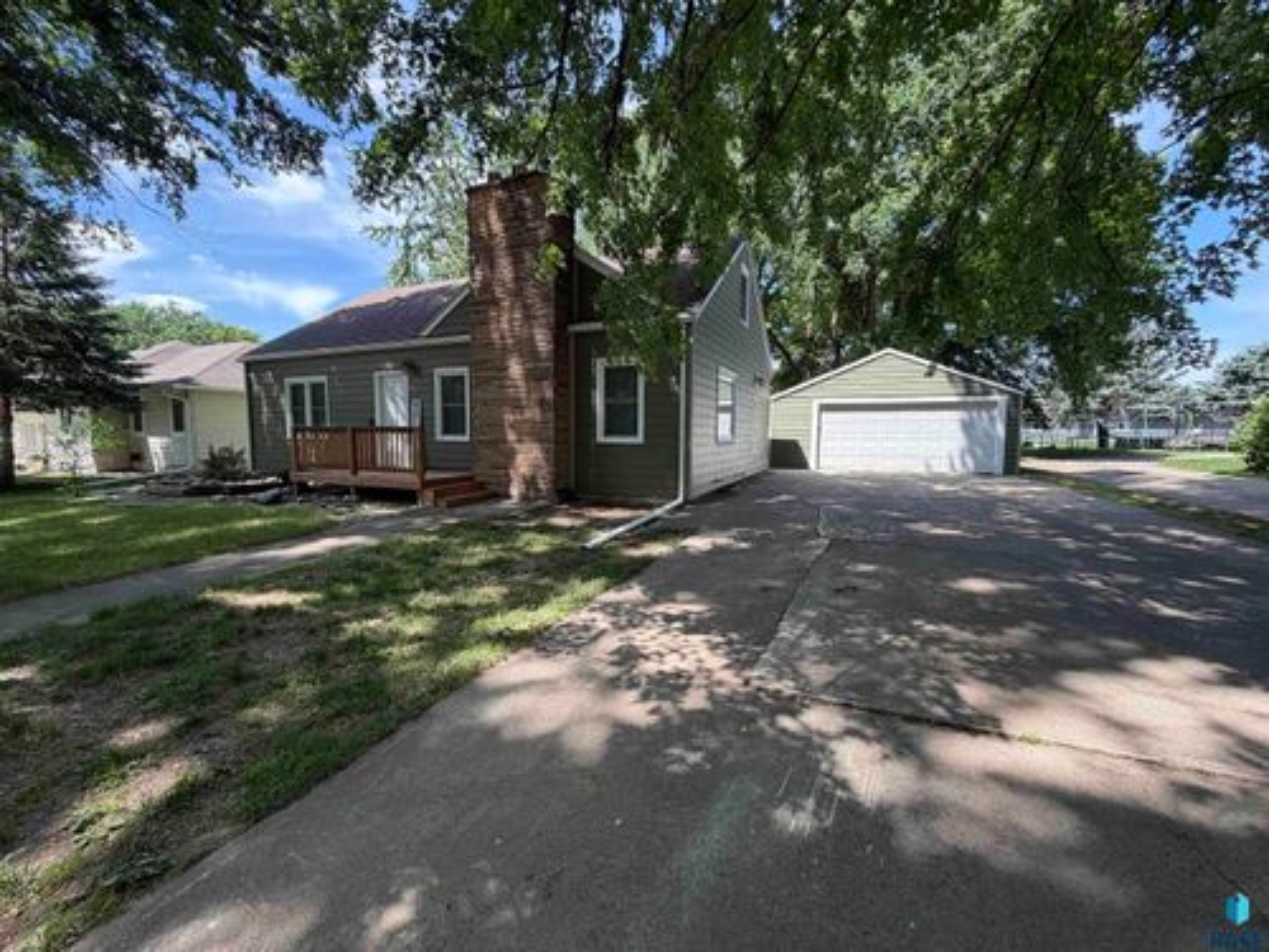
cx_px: 634
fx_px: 513
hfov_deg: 102.1
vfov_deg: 85.7
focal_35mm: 14
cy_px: 476
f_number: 2.2
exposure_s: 1/398
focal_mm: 2.22
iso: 50
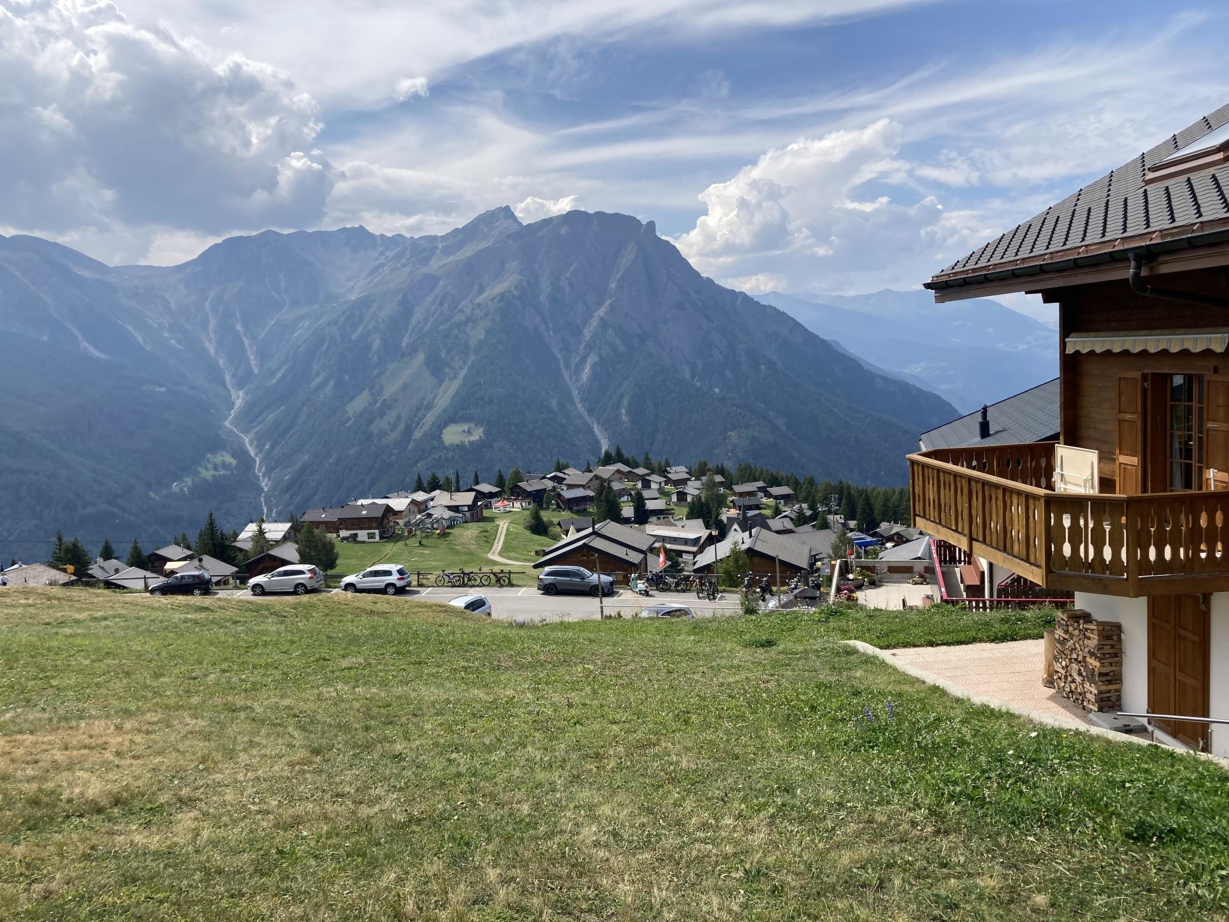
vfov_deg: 49.7
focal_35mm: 28
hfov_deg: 63.4
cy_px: 461
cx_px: 614
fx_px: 994
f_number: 1.8
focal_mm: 3.99
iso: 20
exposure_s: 1/2288
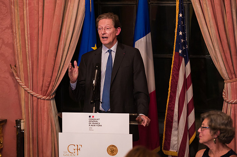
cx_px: 119
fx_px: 801
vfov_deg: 11.2
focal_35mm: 122
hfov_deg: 16.8
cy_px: 79
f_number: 3.2
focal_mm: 120
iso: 3200
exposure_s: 1/200
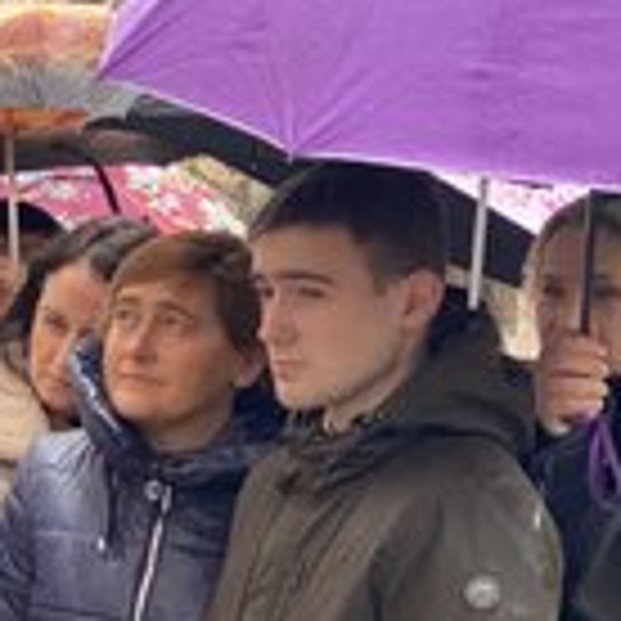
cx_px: -22
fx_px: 2699
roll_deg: -0.3
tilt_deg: -3.8
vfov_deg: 13.0
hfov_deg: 12.9
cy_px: 558
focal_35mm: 133
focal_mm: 6
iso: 320
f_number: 2
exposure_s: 1/60
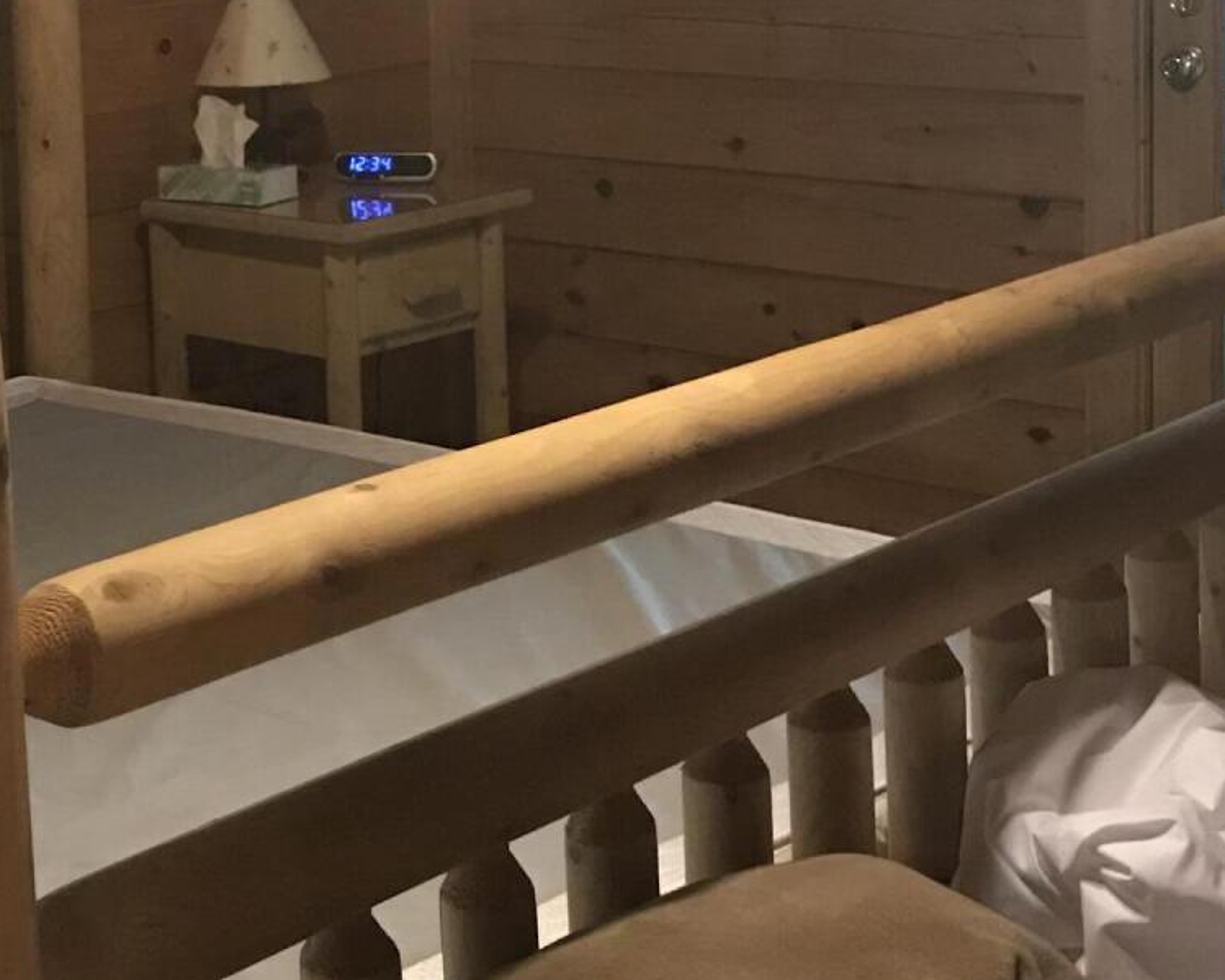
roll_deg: +2.7
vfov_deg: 20.6
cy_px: 124
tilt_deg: -6.2
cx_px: 146
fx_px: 2646
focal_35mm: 73
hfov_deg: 25.3
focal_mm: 3.99
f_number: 1.8
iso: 100
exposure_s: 1/4
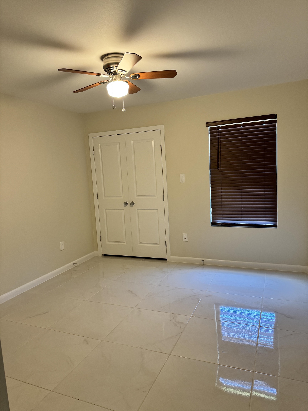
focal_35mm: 24
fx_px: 285
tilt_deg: -7.3
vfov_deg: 71.6
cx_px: 154
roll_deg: +2.9
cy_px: 206
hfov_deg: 56.8
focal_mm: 6.76
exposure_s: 1/60
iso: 250
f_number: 1.78
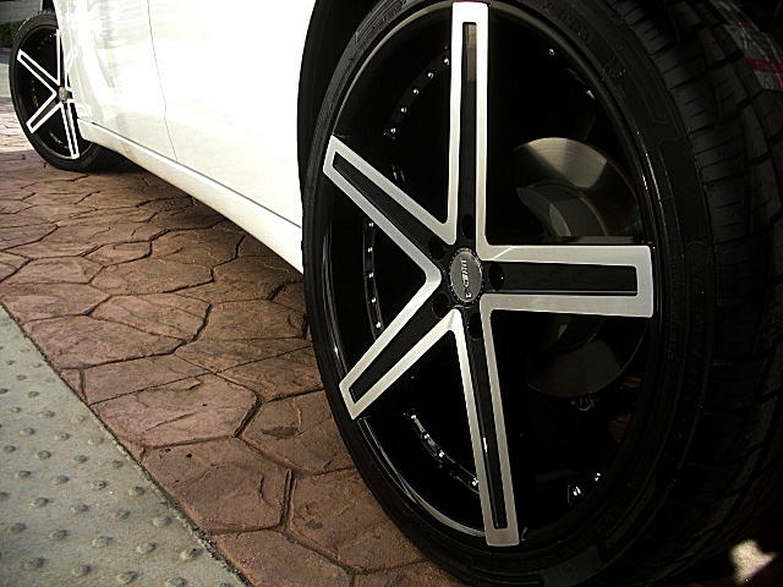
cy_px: 294
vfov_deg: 39.7
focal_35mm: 36
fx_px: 814
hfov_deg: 51.4
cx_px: 392
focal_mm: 6.3
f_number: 2.8
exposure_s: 1/160
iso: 50
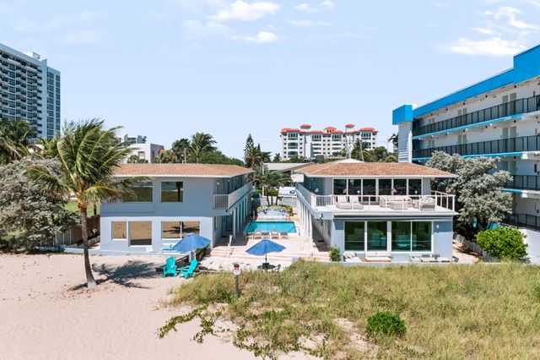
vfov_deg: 46.4
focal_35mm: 28
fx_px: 420
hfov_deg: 65.5
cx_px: 270
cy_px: 180
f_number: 8
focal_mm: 14.45
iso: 200
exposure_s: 1/320
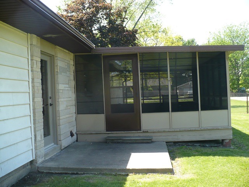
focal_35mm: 37
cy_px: 94
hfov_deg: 50.1
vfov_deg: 38.7
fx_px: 266
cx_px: 124
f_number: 2.8
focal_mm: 6.1
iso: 100
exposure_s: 1/250
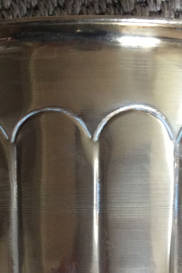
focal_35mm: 89
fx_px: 675
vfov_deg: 22.5
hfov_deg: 15.3
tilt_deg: -79.5
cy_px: 232
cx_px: 66
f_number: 2.4
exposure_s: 1/25
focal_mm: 3.3
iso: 125
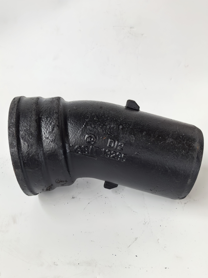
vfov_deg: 47.9
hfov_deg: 36.8
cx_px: 104
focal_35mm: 39
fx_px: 312
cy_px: 139
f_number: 2
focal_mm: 8.5
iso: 1600
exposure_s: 1/701
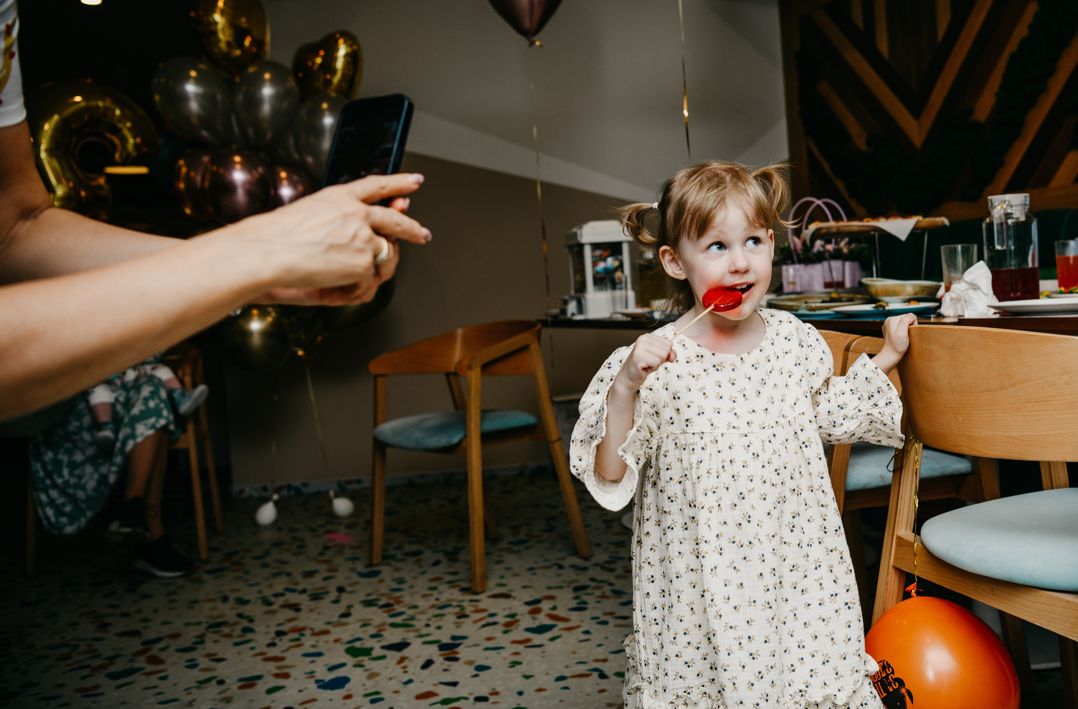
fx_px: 1150
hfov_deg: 50.1
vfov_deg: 34.2
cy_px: 303
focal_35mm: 39
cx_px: 609
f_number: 3.5
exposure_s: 1/160
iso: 125
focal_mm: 34
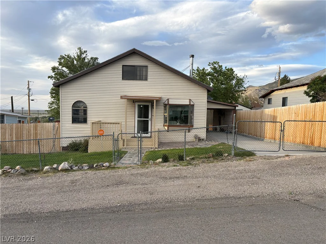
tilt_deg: -2.3
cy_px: 122
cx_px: 163
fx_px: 245
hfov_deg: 67.3
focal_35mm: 26
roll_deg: -1.0
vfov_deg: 53.1
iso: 50
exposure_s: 1/660
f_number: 1.6
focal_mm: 5.96
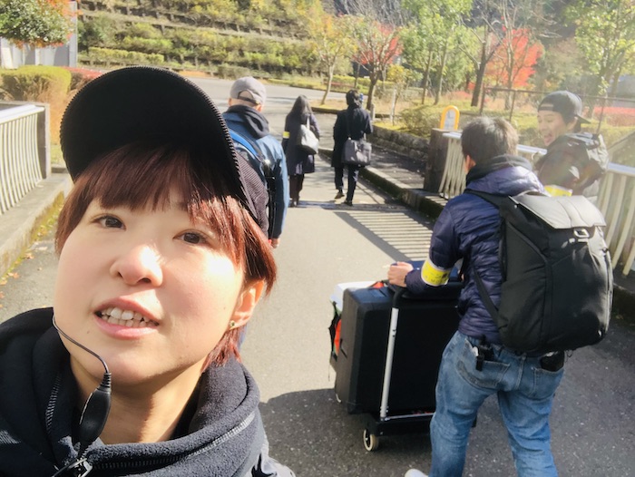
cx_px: 318
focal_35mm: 32
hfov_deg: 56.8
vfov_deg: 44.2
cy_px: 238
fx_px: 587
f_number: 2.2
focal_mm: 2.87
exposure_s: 1/454
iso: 20
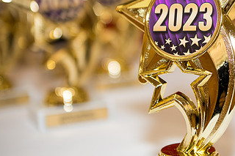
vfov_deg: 13.0
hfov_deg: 19.2
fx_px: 685
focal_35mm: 105
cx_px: 193
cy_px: 81
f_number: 2.8
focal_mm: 58
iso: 400
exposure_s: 1/200
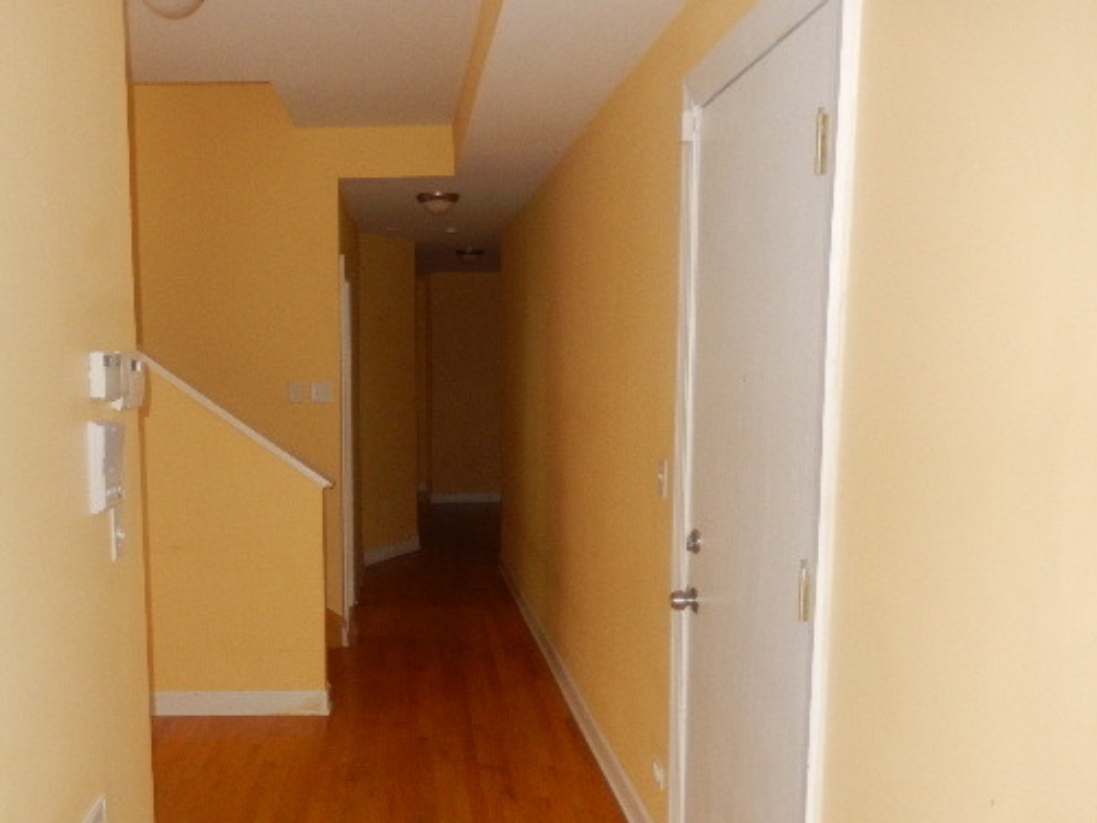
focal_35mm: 32
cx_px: 423
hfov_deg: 56.3
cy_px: 496
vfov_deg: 43.9
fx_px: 1014
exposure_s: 1/30
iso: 200
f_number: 3.4
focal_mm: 4.5
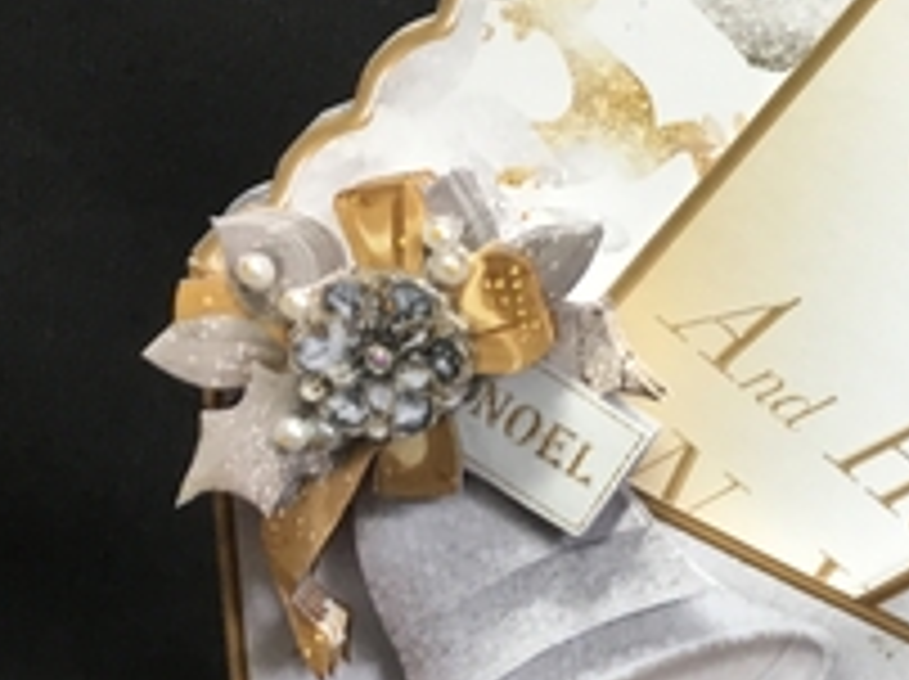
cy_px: 322
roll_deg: +1.6
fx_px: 1810
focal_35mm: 69
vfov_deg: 21.3
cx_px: 760
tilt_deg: -19.8
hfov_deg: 27.5
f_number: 2.4
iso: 80
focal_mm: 3.3
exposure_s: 1/33
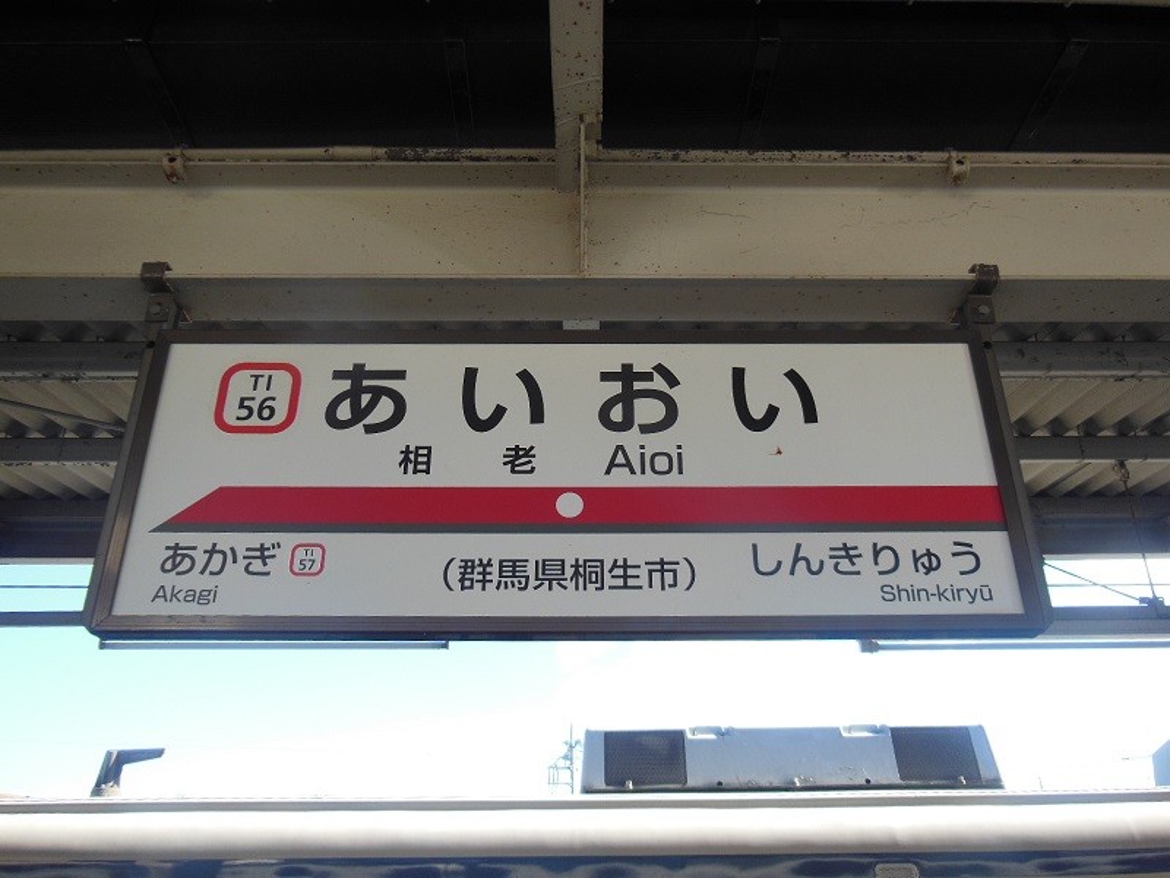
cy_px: 439
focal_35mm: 29
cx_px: 585
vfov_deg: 48.2
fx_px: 980
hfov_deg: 61.7
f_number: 3.7
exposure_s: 1/200
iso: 125
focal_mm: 5.2
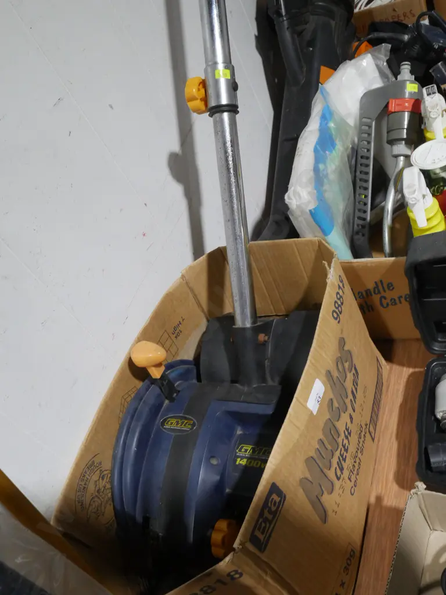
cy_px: 298
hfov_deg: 44.2
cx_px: 223
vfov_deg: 56.8
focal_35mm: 32
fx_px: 550
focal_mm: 16
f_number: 10
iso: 2000
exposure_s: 1/60
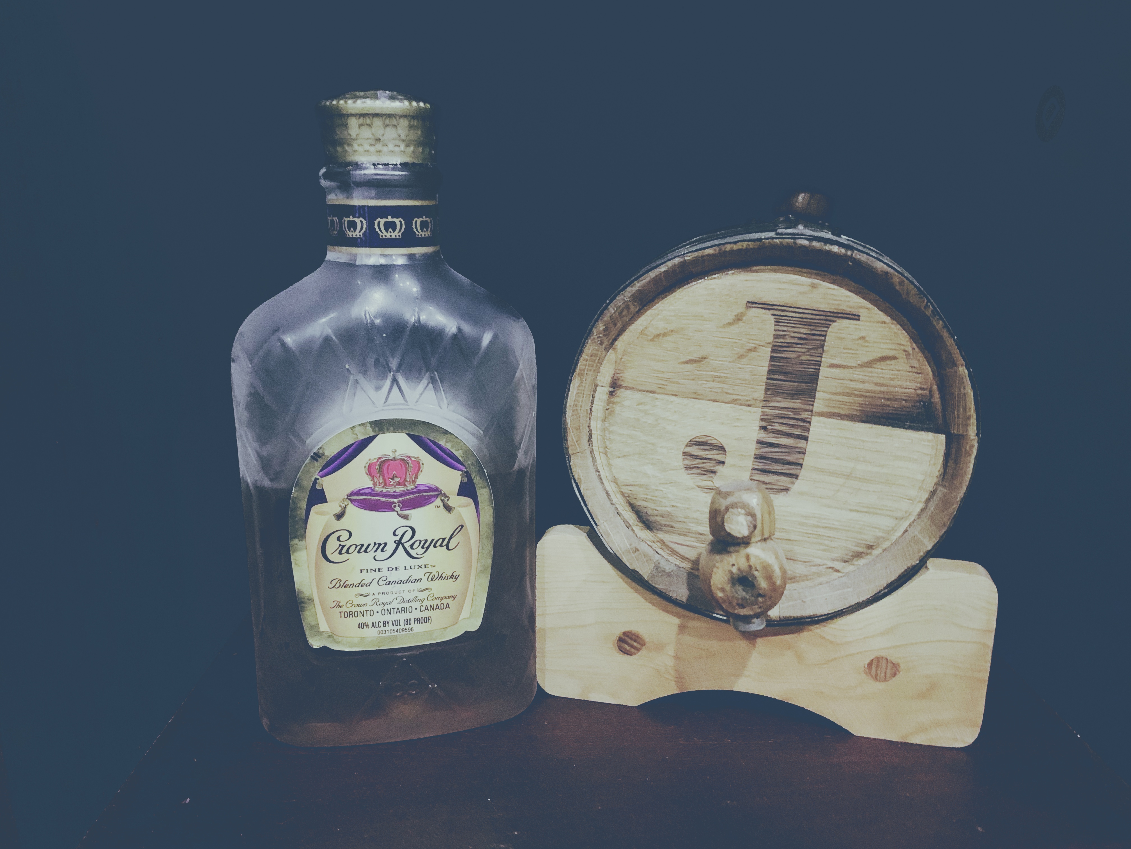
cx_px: 566
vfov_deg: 53.1
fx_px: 849
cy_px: 424
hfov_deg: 67.3
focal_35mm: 26
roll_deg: -1.0
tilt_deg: -14.5
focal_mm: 4.25
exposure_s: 1/20
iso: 800
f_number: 1.8
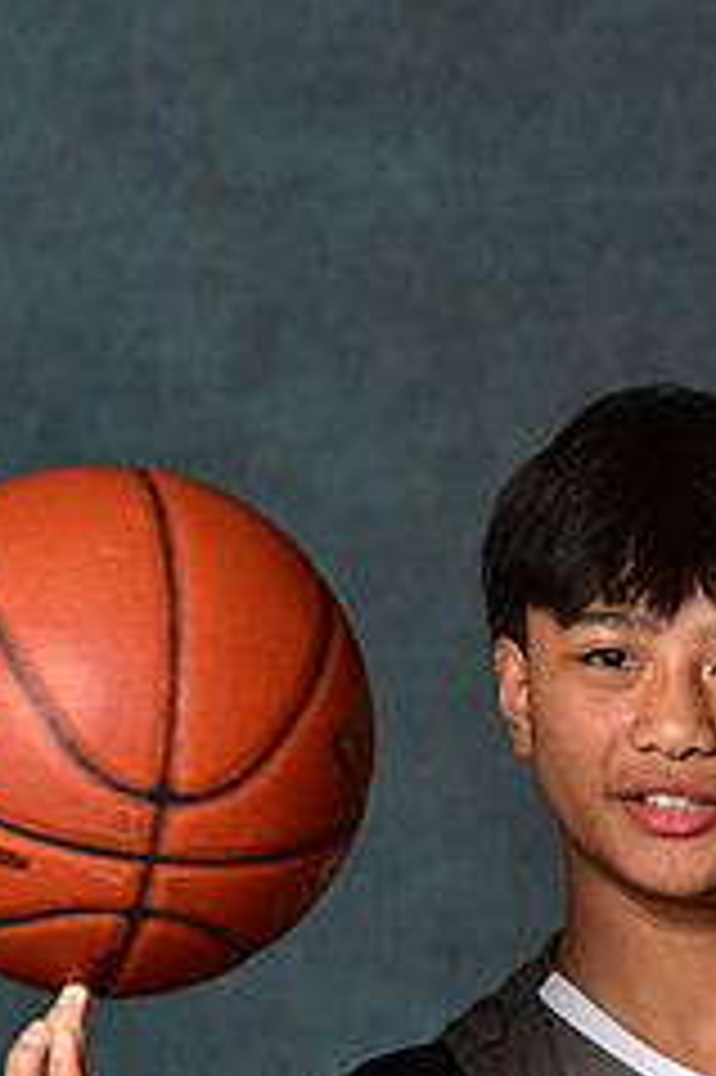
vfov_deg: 5.8
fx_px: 10516
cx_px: 664
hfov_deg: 3.9
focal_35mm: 352
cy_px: 1189
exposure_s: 1/160
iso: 200
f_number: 4.5
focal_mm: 145
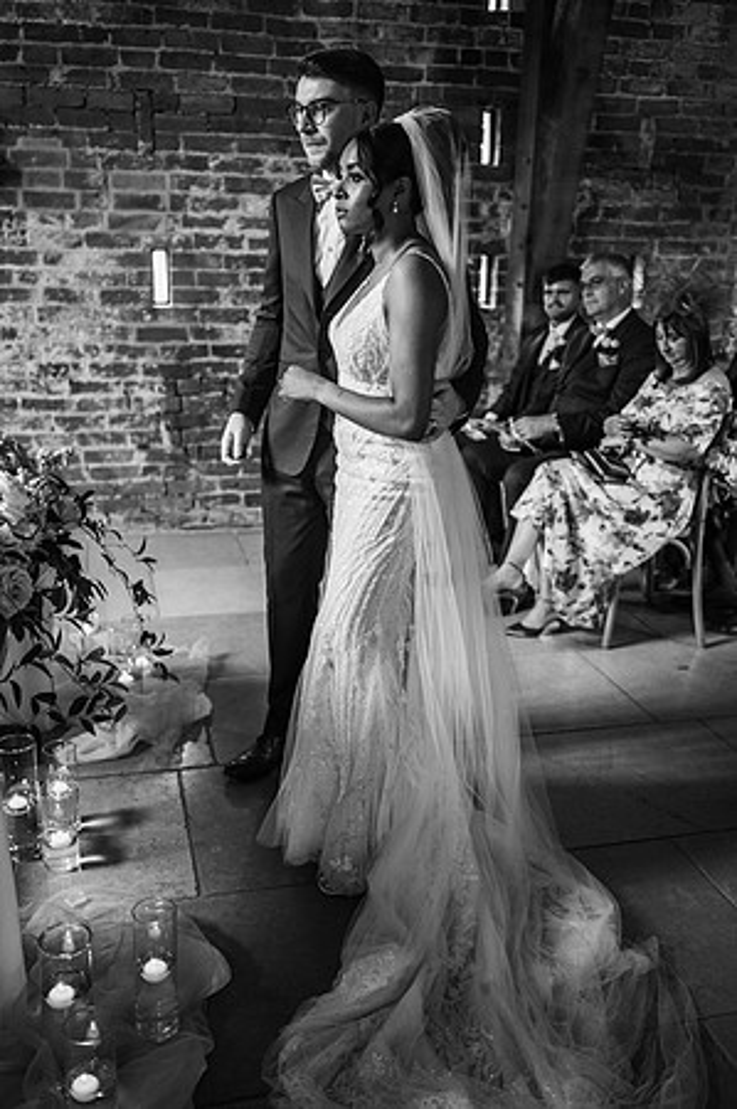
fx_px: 1077
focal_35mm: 35
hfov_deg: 37.8
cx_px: 368
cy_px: 554
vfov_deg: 54.5
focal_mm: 35
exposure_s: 1/200
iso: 1100
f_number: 2.2
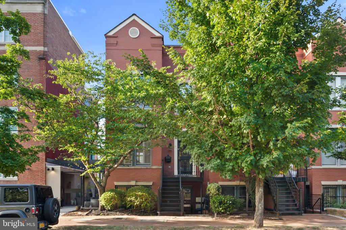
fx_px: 288
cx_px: 173
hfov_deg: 61.9
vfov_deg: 43.6
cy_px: 115
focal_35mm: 30
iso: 800
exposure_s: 1/100
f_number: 8
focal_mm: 20
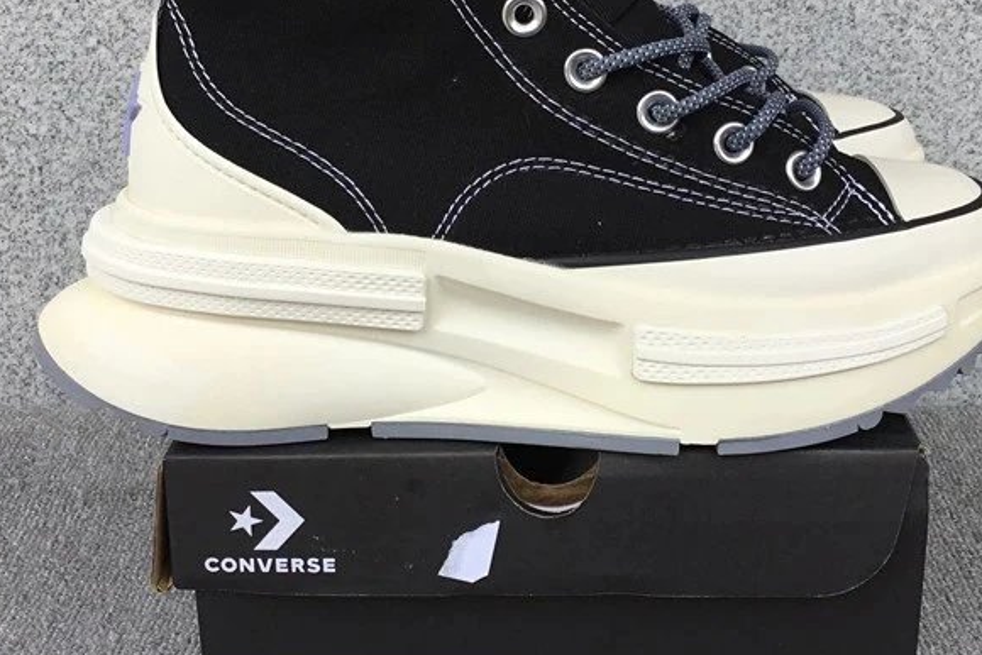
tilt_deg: -16.9
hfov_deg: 39.6
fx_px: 1364
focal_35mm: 50
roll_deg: +0.6
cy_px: 267
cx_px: 525
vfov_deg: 27.0
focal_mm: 3.3
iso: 25
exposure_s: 1/272
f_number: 2.4
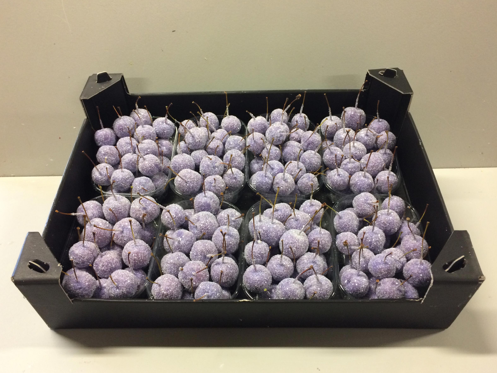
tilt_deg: -34.2
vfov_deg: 46.8
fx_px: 431
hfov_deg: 60.0
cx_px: 245
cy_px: 192
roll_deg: +0.1
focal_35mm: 30
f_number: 2.2
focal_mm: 4.15
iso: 250
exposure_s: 1/33
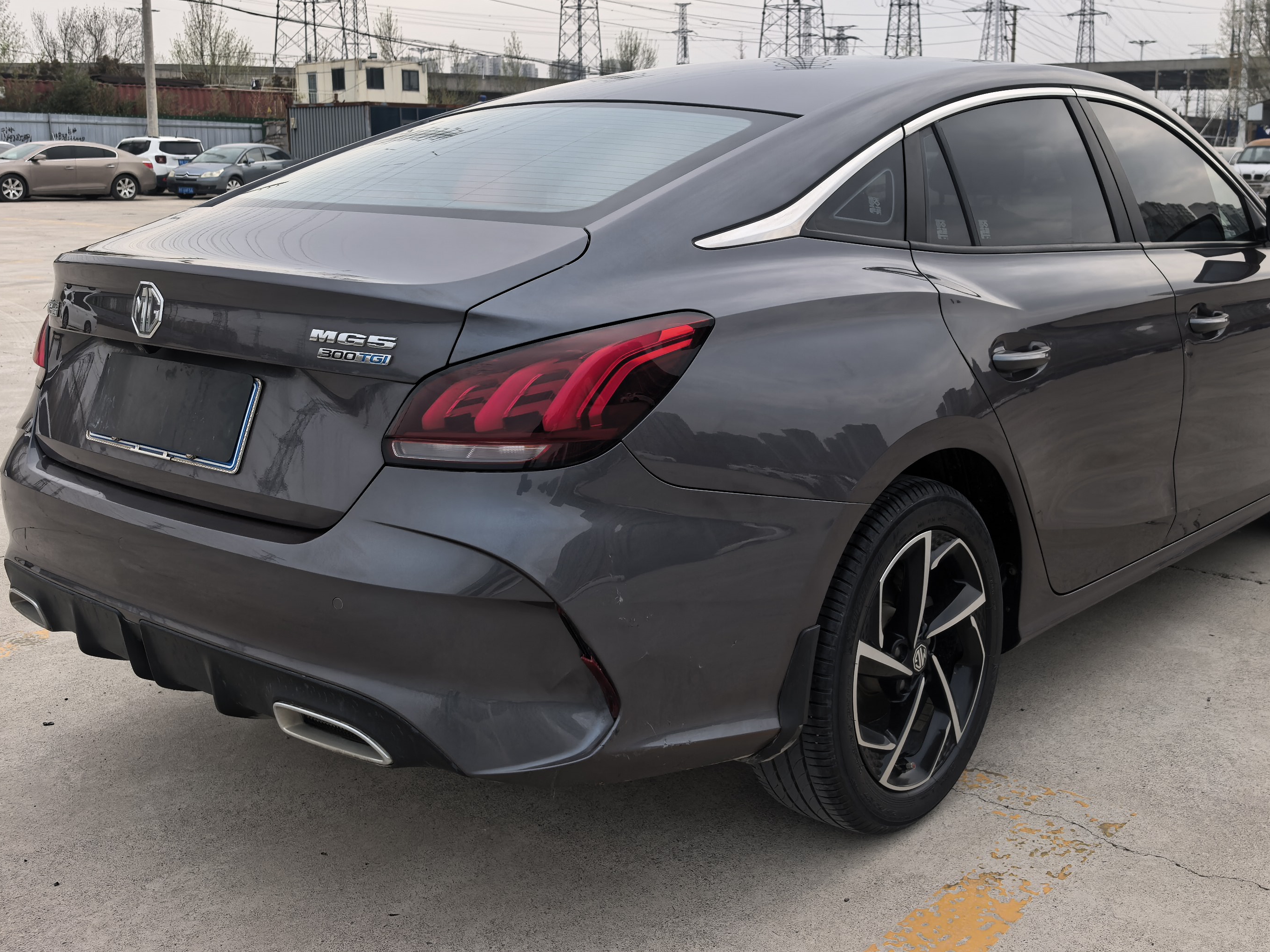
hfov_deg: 51.1
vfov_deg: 39.5
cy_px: 385
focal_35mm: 36
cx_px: 738
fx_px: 1321
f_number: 2
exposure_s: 1/1048
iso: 50
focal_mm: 6.98
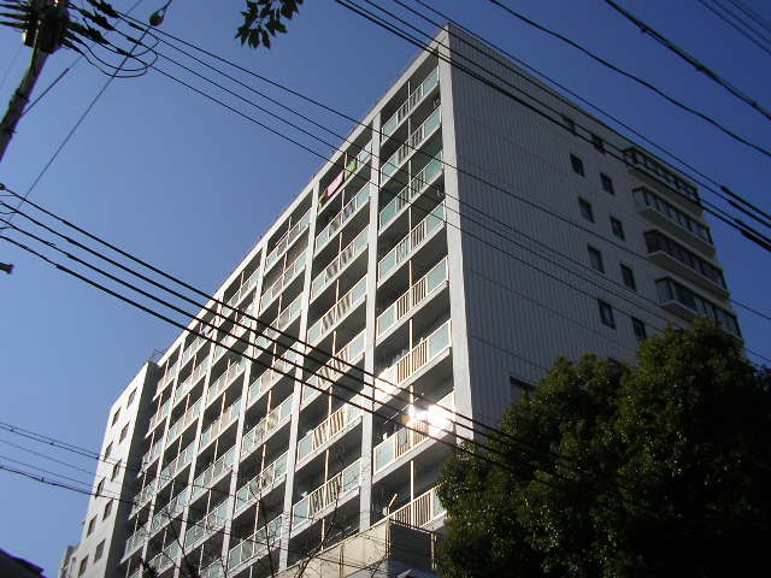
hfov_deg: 49.0
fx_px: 846
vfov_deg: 37.7
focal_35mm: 38
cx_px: 386
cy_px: 289
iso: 50
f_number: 4.1
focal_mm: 5.8
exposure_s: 1/1121
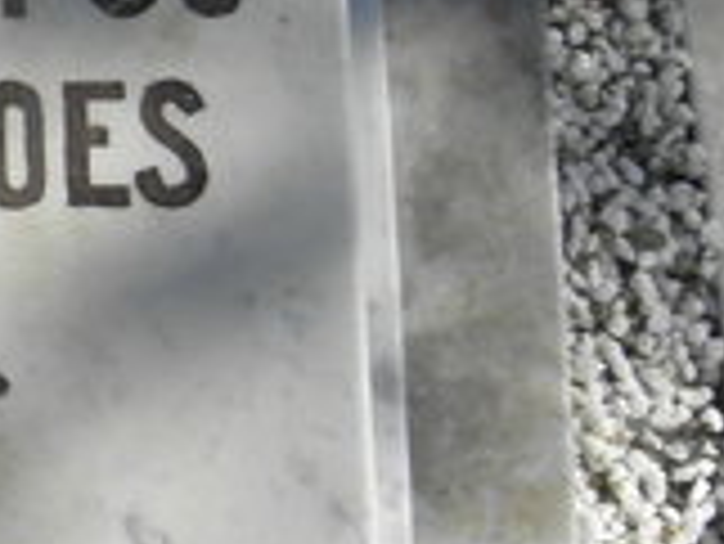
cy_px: -31
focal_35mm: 134
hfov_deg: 12.1
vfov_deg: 11.0
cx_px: -953
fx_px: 2805
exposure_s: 1/400
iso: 64
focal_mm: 4.83
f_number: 5.6
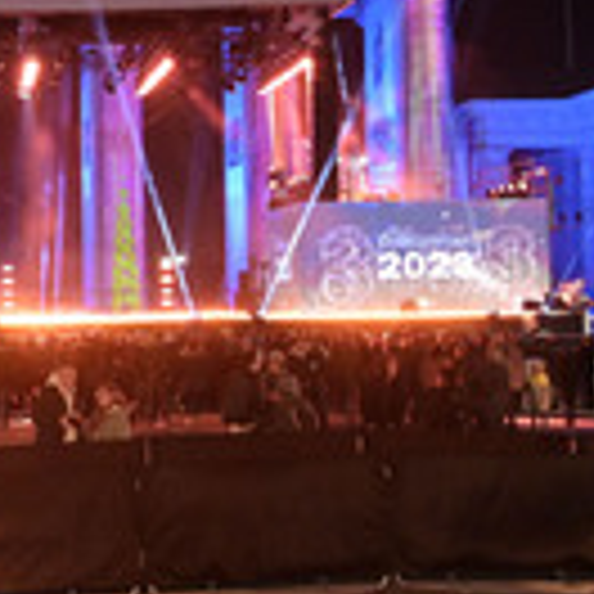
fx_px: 2369
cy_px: 90
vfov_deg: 14.2
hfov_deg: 14.2
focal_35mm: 122
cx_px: 83
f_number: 4
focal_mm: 42
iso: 12800
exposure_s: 1/200
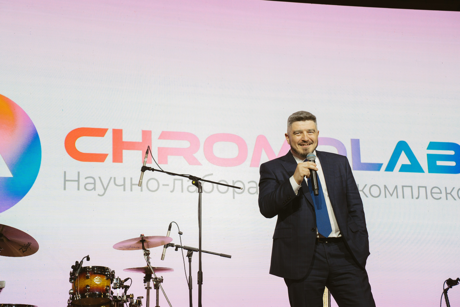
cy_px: 153
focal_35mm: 75
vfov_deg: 18.1
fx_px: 961
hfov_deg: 26.9
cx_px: 223
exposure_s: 1/160
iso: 320
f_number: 6.3
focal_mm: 73
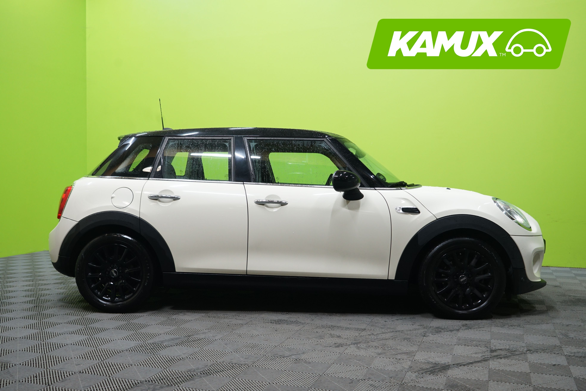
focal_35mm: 34
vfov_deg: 38.9
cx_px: 293
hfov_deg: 55.8
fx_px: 553
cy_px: 196
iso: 800
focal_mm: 34
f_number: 5.6
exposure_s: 1/20
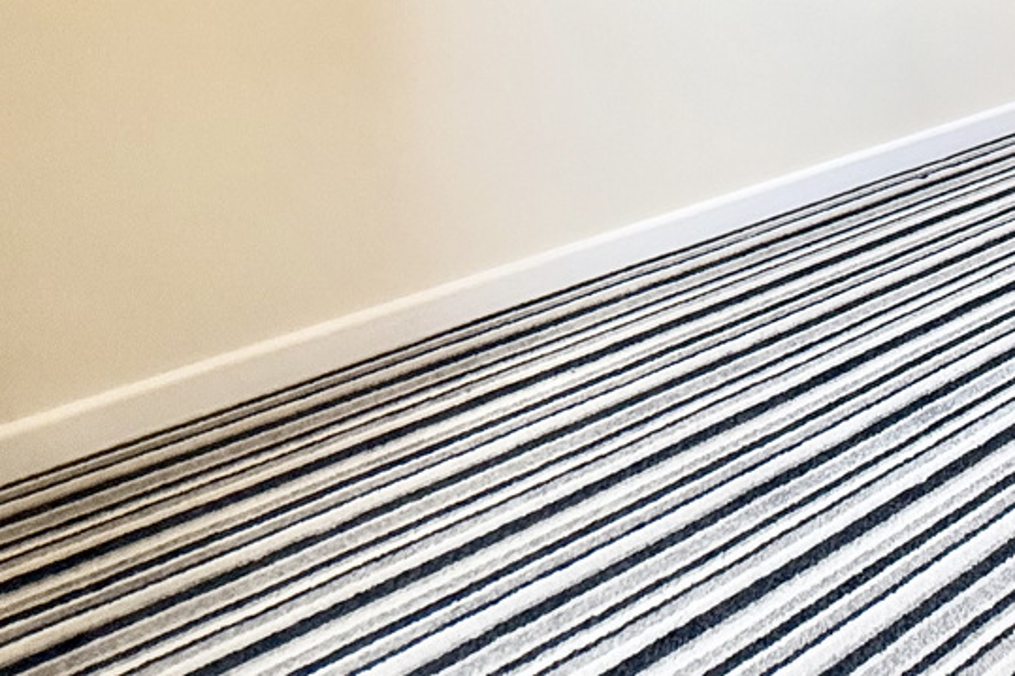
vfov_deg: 29.6
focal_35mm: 36
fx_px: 1015
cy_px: -201
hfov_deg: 41.0
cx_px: 1152
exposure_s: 1/99
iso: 200
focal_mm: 2.22
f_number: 2.2
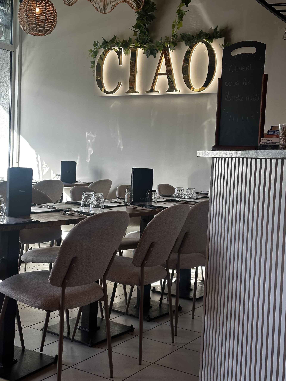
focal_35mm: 48
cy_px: 190
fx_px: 529
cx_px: 143
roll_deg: -4.3
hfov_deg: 30.3
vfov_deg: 39.7
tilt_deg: -3.4
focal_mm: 6.86
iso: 64
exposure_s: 1/248
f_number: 1.78
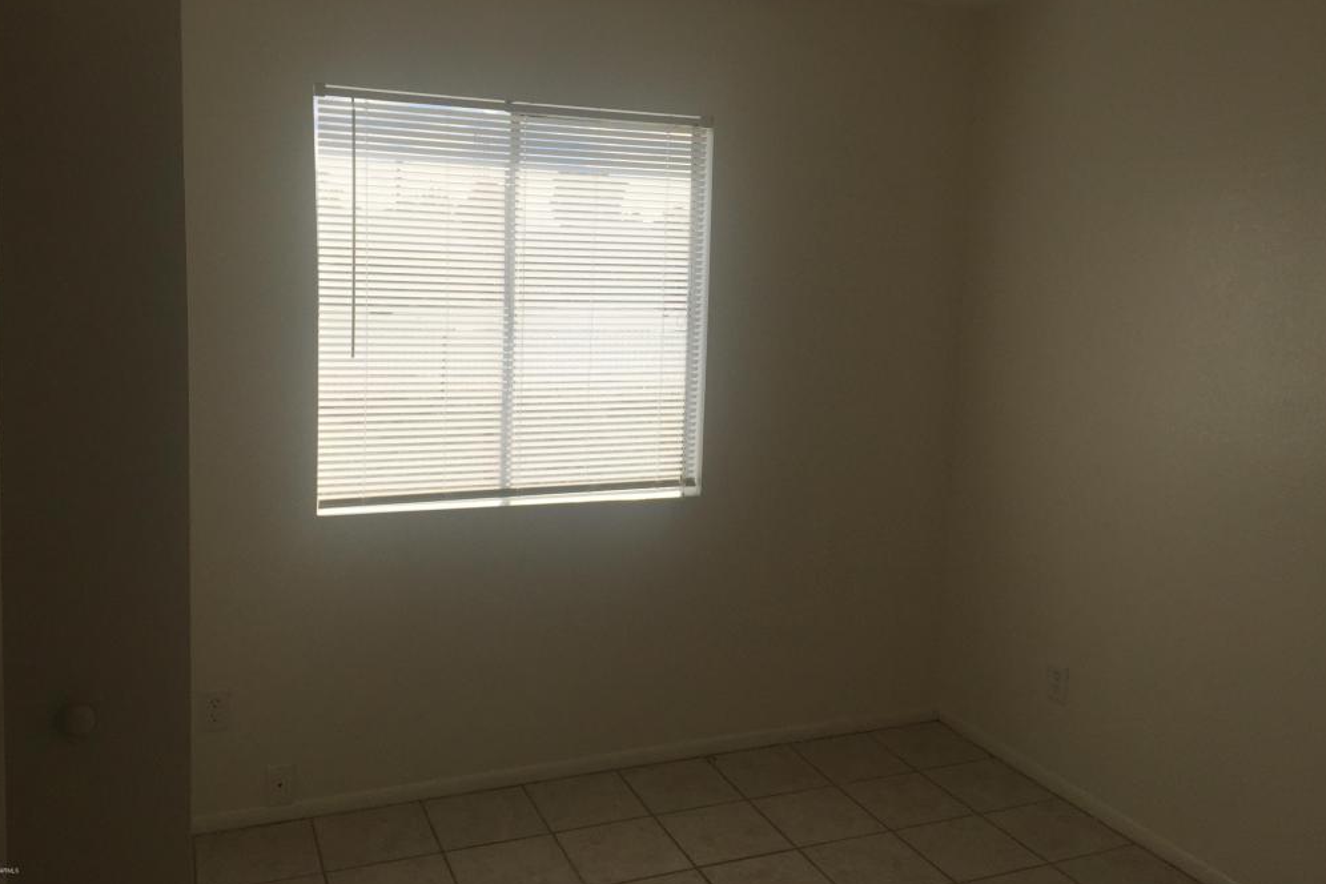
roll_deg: -1.3
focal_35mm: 31
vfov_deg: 42.3
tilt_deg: -7.9
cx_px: 664
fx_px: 1142
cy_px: 391
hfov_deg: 60.3
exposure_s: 1/2198
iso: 32
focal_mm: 4.15
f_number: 2.2
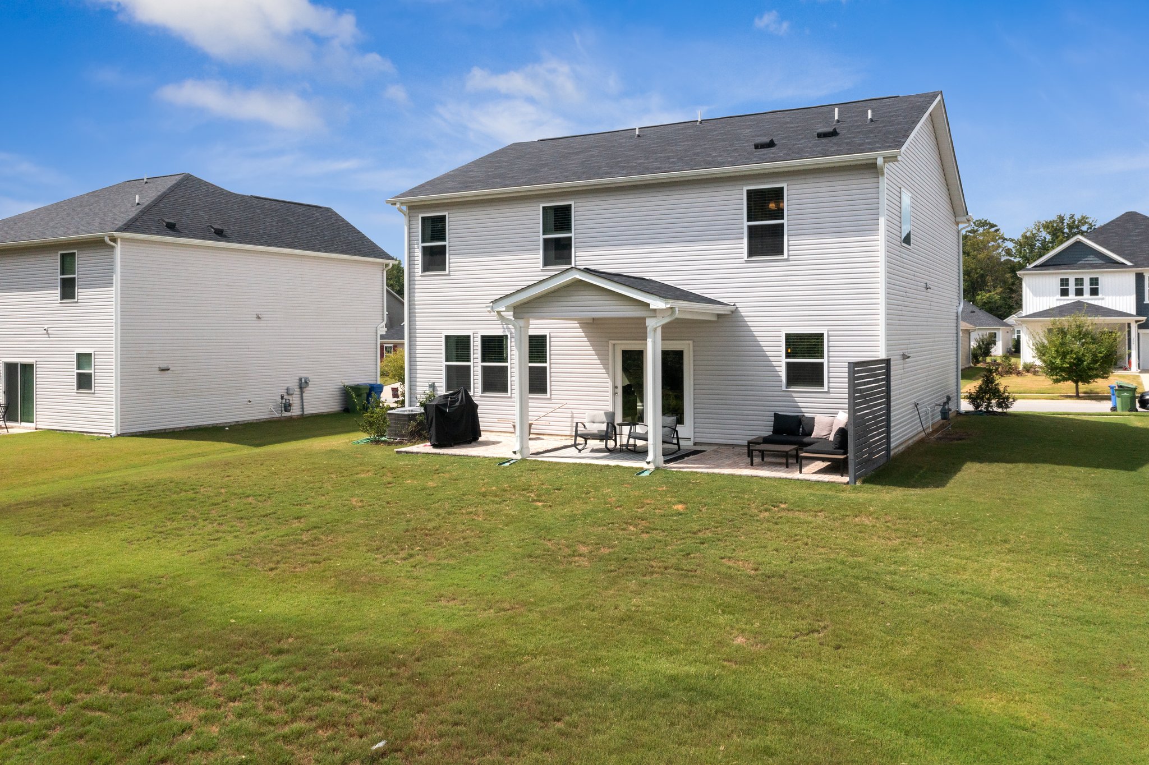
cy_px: 382
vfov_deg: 46.4
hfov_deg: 65.5
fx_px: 893
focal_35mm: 28
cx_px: 574
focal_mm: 10.26
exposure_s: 1/1250
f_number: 7.1
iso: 100
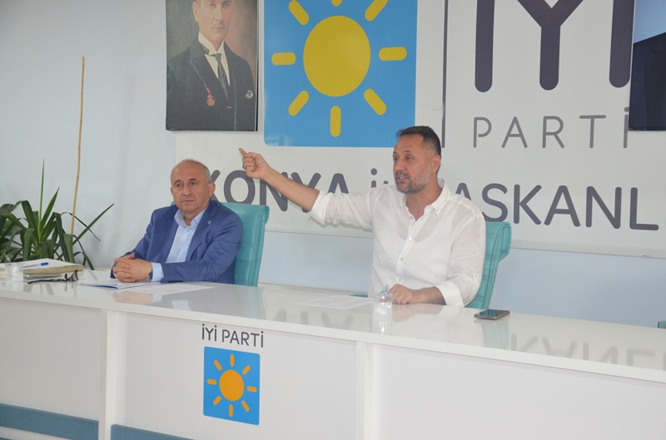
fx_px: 1052
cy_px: 220
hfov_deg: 35.1
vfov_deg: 23.6
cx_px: 333
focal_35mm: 57
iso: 1600
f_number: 5.6
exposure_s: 1/60
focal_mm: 38
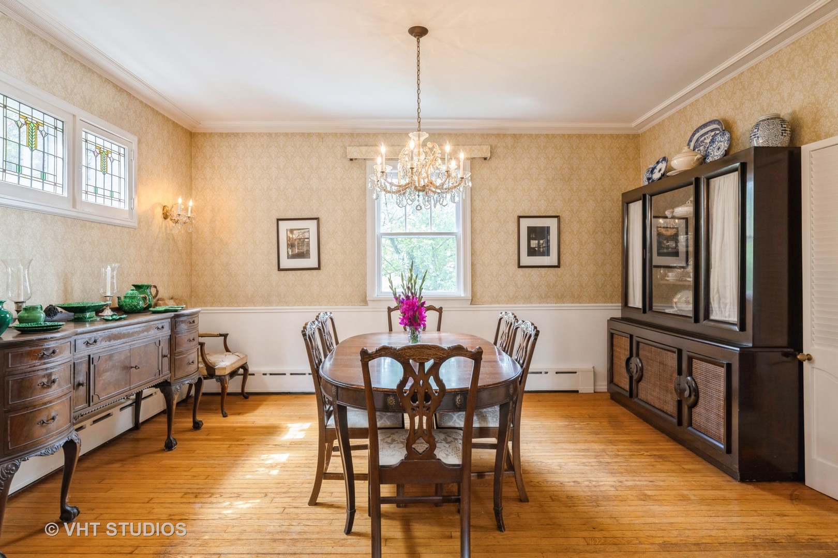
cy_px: 279
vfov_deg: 63.2
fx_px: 454
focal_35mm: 20
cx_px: 419
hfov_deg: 85.4
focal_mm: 19.5
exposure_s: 1/3
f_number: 8
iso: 200
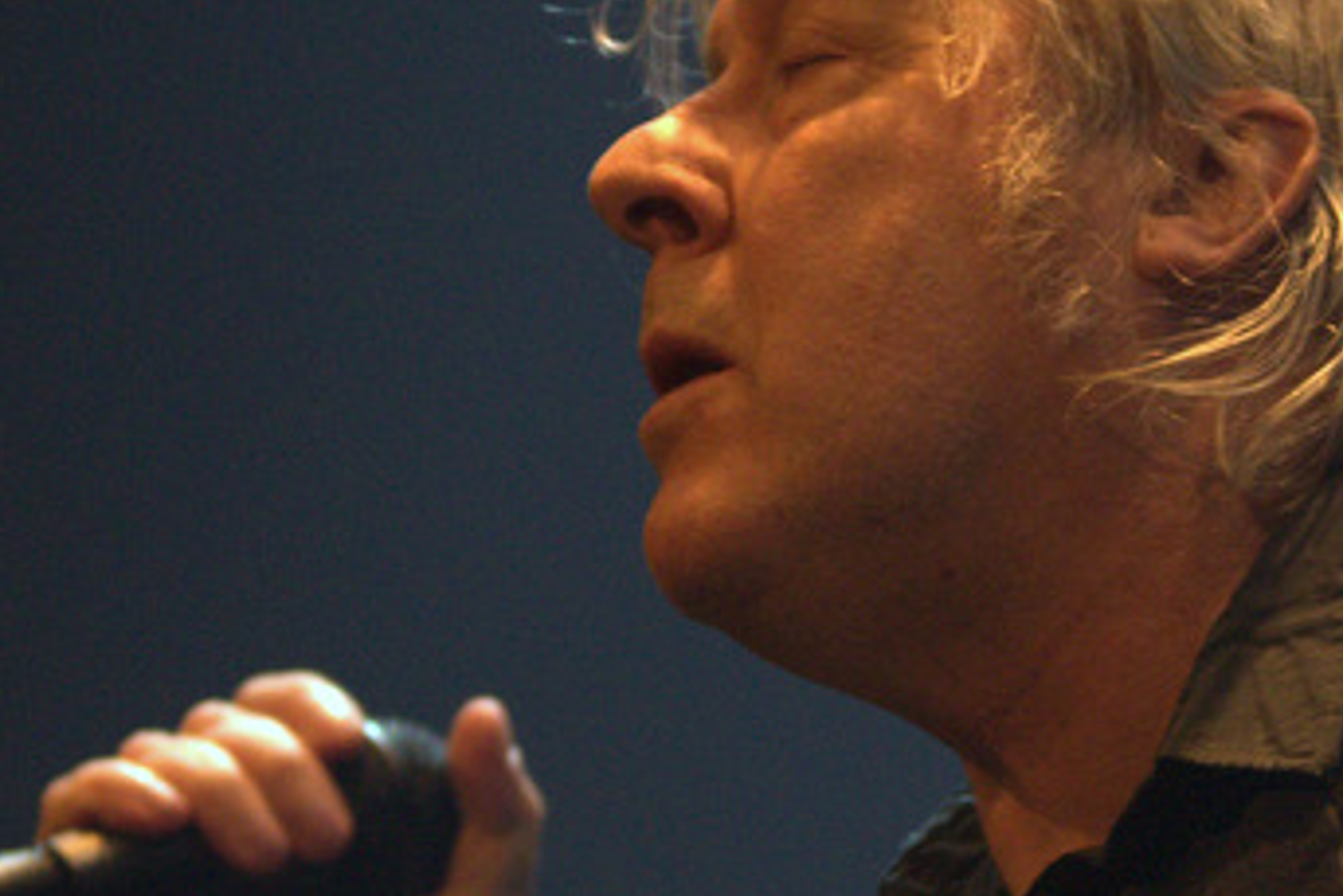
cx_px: 850
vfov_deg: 3.4
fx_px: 15301
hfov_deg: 5.0
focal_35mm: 410
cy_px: 751
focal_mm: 130
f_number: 2.8
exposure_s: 1/400
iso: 2800
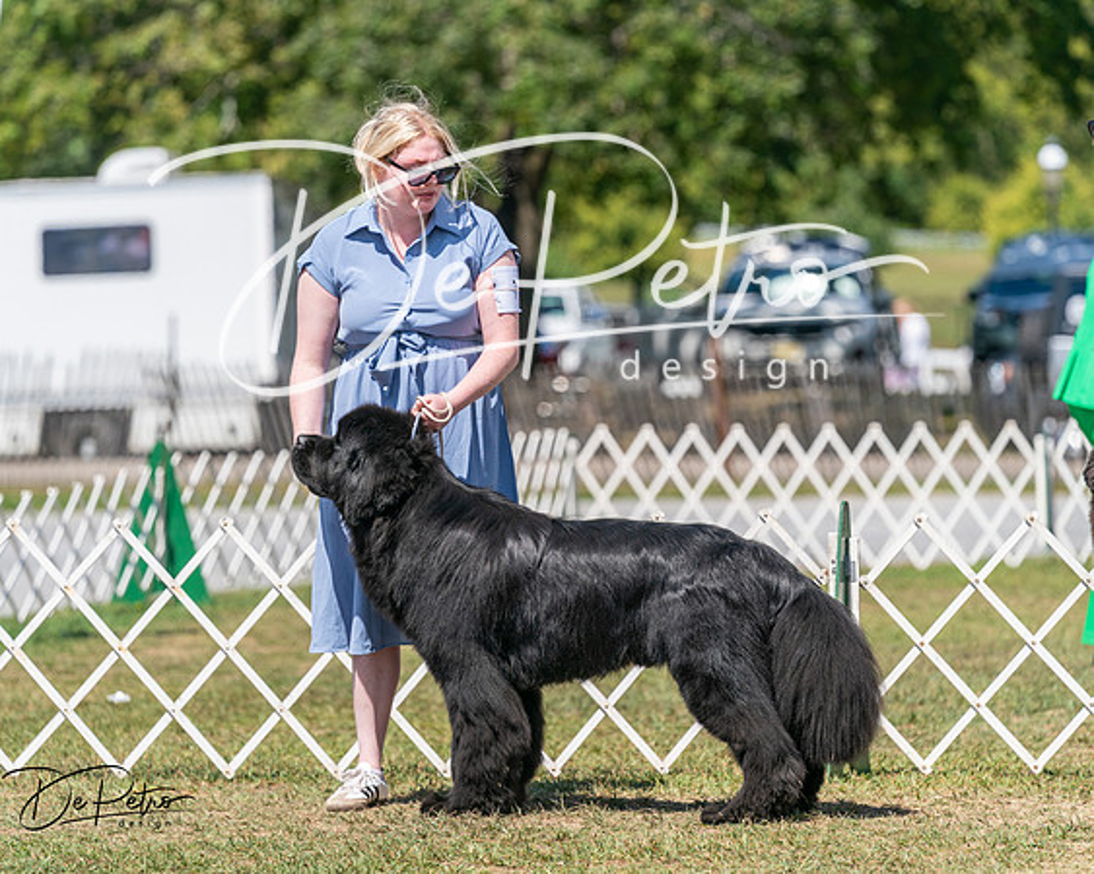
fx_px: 7290
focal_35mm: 225
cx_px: 547
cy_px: 437
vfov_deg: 6.9
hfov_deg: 8.6
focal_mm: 200
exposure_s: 1/1600
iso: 200
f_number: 4.5
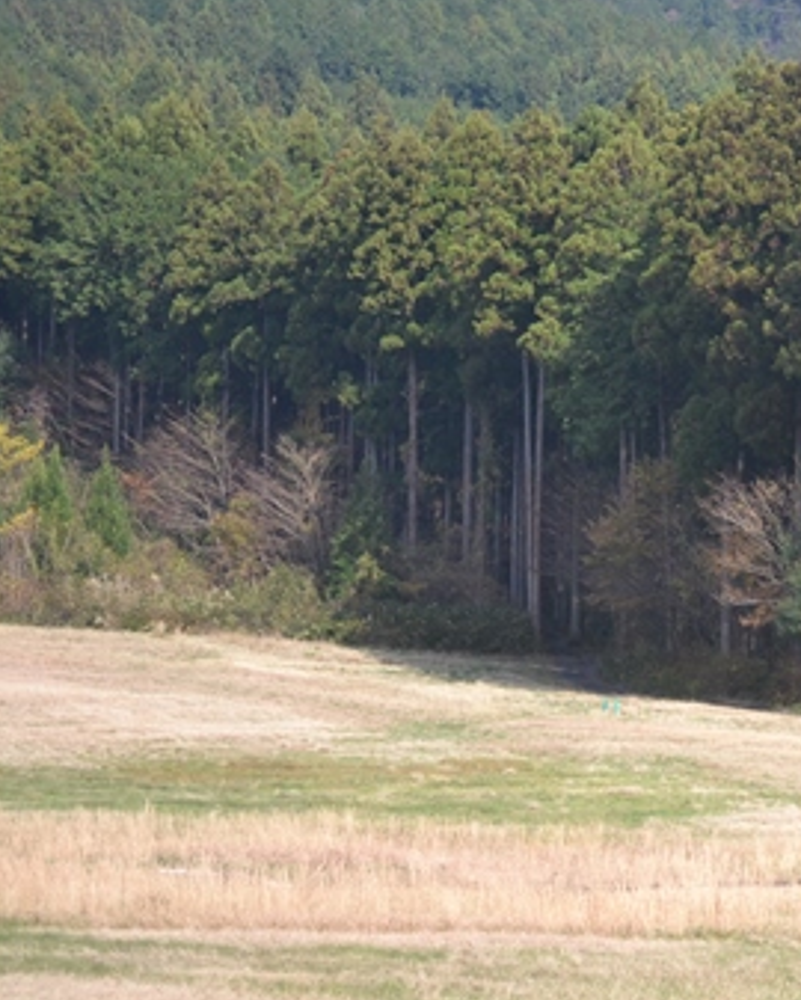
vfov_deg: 13.1
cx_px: 899
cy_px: 453
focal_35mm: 147
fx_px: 4349
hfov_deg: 10.4
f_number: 4.5
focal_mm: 55
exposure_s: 1/1000
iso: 400
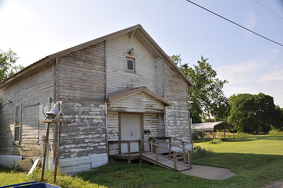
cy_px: 94
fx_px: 236
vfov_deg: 43.5
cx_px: 142
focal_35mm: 30
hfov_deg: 62.0
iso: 200
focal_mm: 20
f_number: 8
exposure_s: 1/250
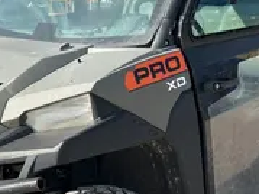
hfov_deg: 24.3
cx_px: 172
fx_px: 598
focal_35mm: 80
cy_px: 109
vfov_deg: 18.4
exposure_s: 1/3077
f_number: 1.5
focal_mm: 5.7
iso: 50
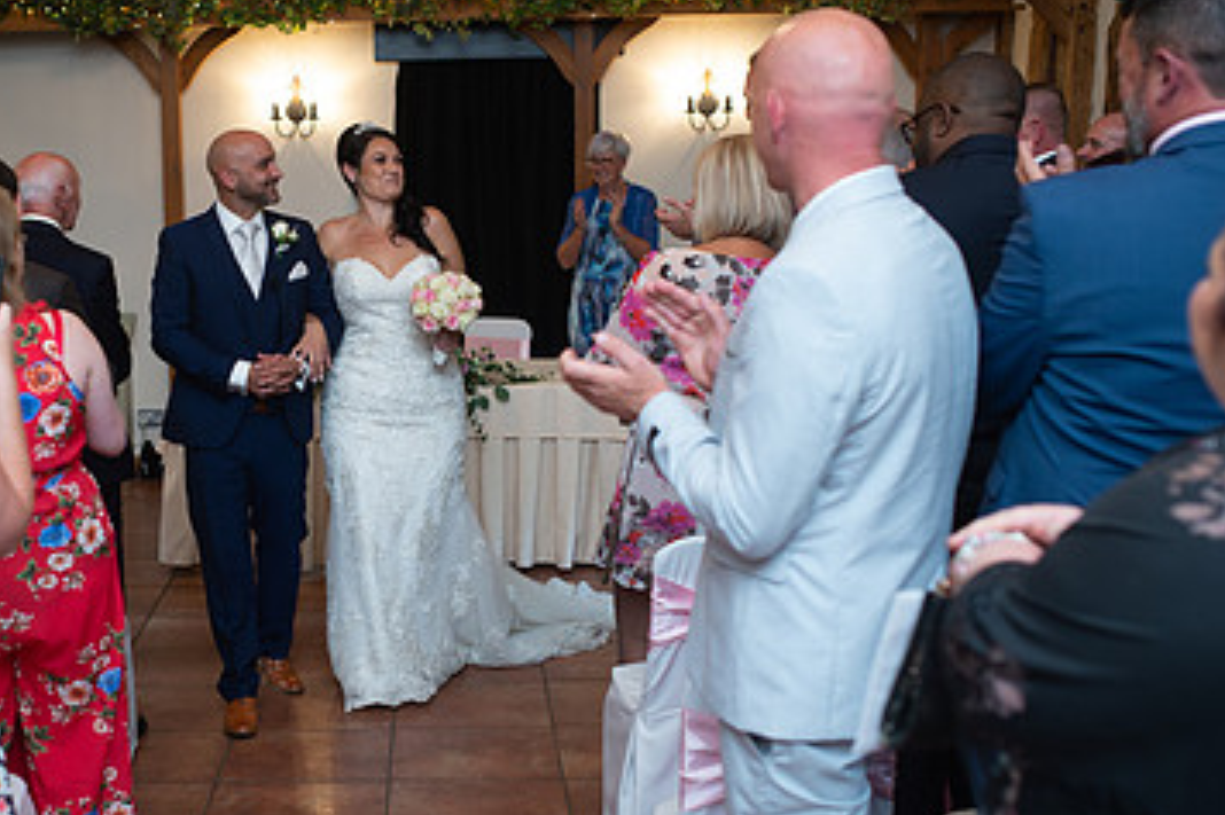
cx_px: 351
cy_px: 450
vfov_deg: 23.7
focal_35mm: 57
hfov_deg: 34.5
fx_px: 1939
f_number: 2.8
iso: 500
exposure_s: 1/100
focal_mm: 35
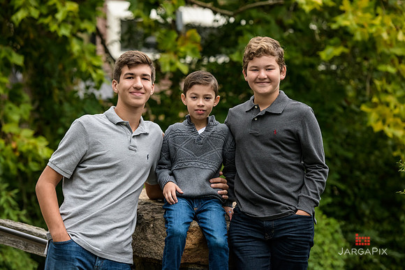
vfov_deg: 10.2
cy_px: 135
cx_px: 202
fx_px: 1519
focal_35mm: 135
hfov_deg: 15.2
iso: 1000
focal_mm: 135
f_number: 5.6
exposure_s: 1/400
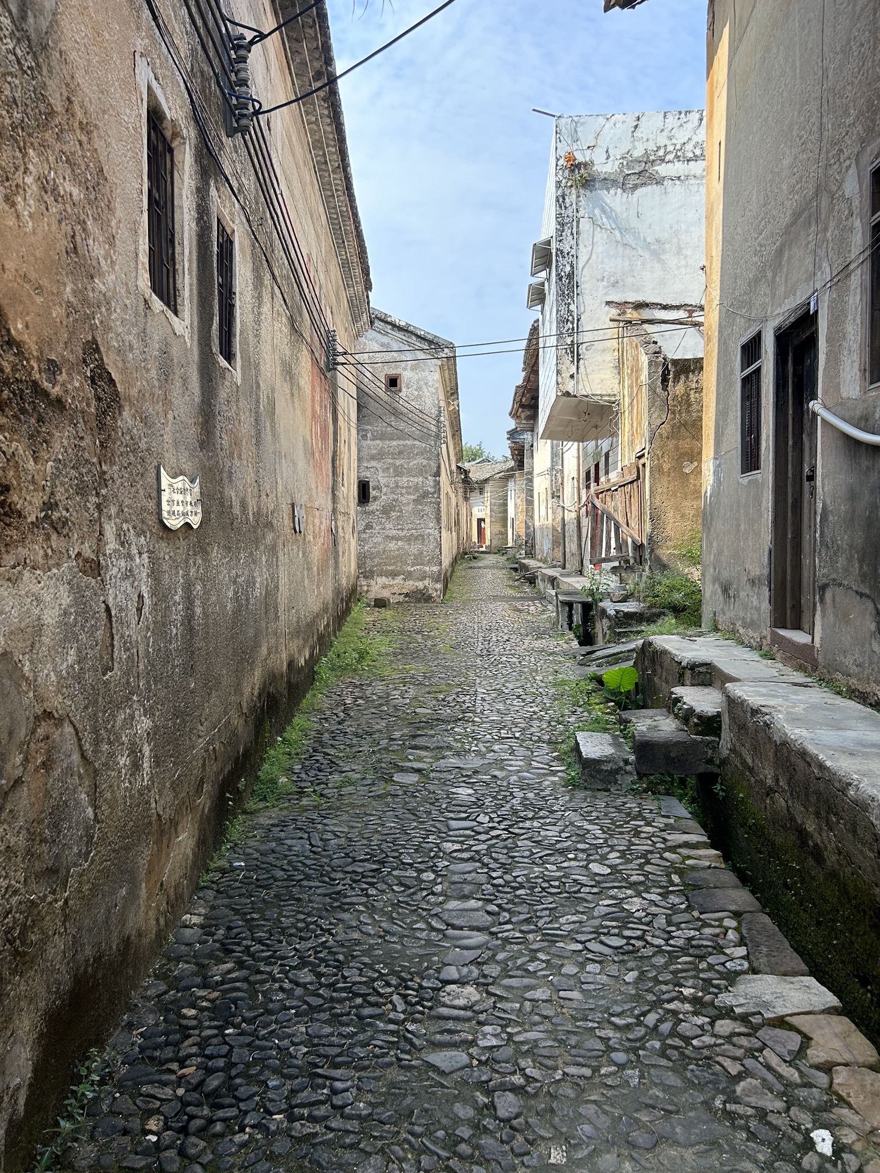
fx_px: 915
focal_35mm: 27
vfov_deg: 65.3
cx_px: 449
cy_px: 599
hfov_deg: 51.3
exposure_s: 1/1196
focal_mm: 5.7
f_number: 1.5
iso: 50
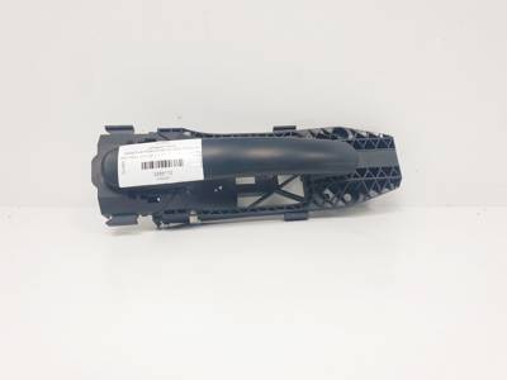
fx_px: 381
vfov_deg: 53.1
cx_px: 254
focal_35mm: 26
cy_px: 190
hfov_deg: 67.3
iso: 50
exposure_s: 1/268
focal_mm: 4.3
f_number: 2.4
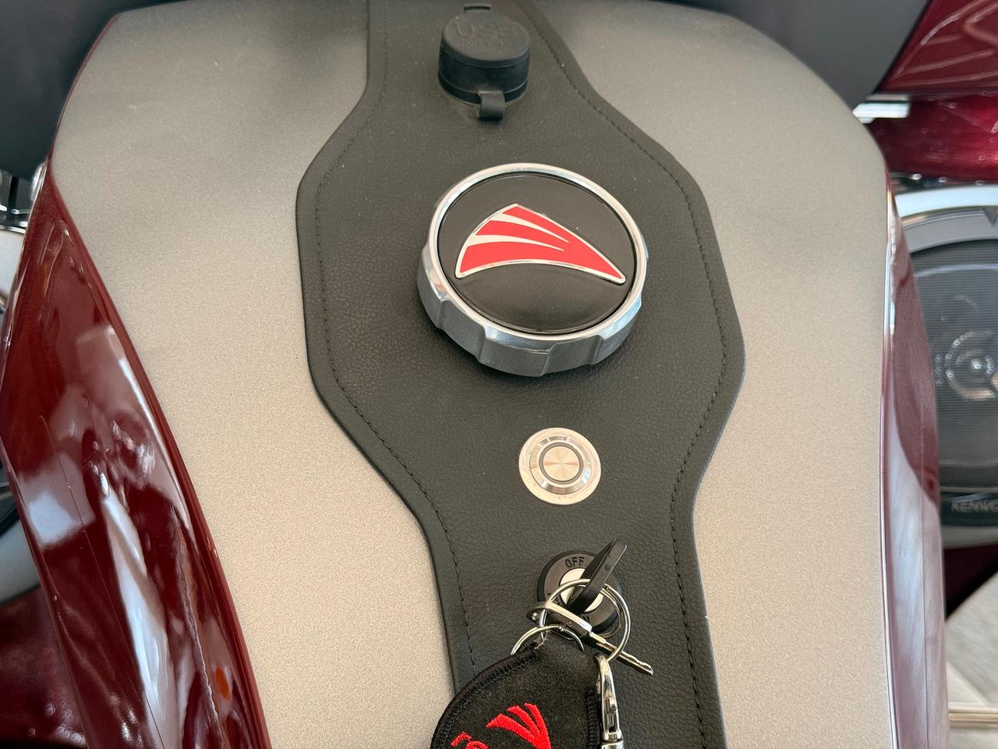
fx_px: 1384
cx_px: 499
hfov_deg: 39.7
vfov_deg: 30.3
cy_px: 374
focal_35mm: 48
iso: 100
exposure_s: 1/60
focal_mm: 6.76
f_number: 1.78
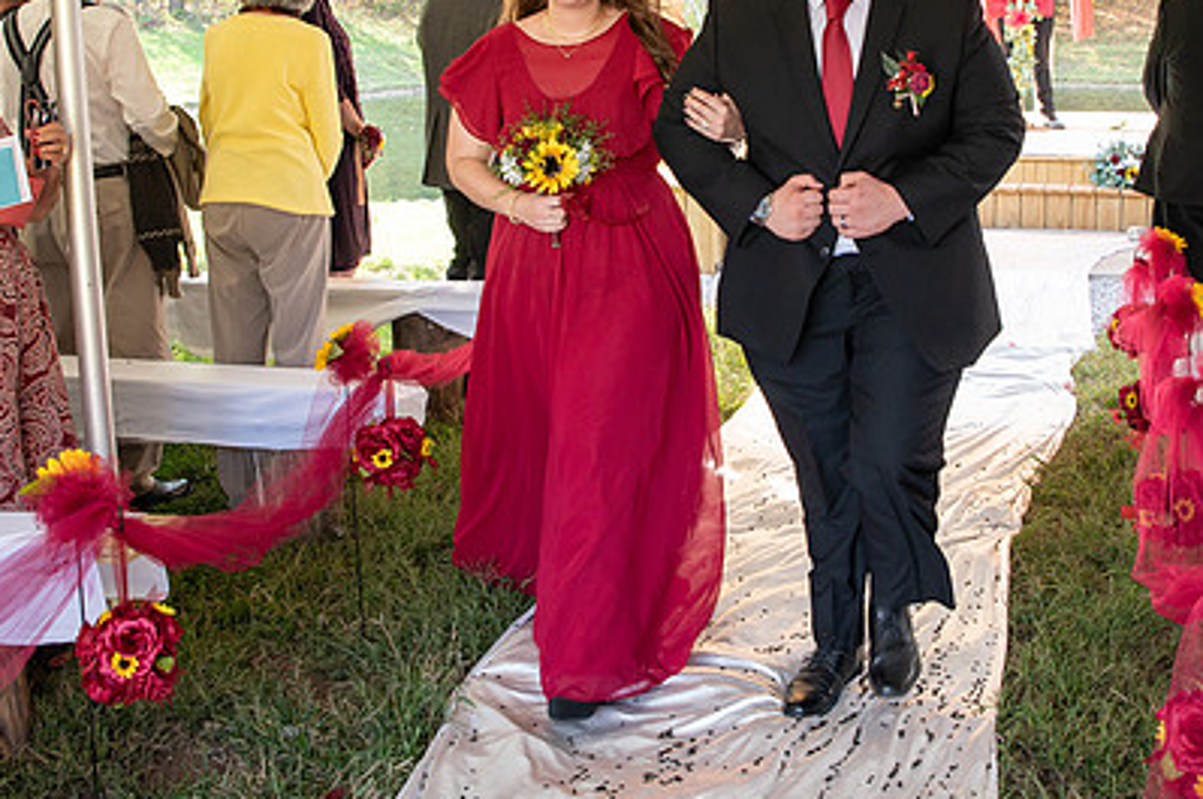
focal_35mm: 43
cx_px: 718
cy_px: 224
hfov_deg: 45.3
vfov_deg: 30.7
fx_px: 1435
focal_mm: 24
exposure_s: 1/160
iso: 250
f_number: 4
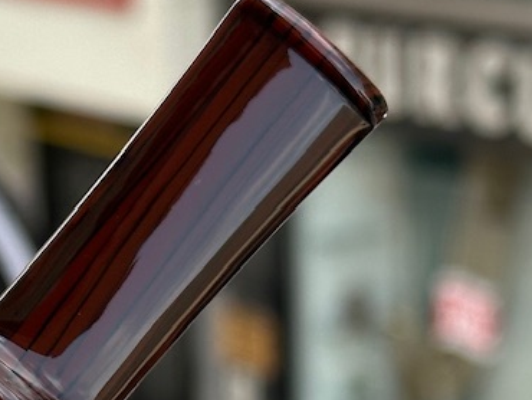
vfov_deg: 8.8
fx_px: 2553
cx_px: -50
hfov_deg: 11.7
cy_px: 496
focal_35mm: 166
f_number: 1.78
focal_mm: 6.86
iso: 64
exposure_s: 1/1212
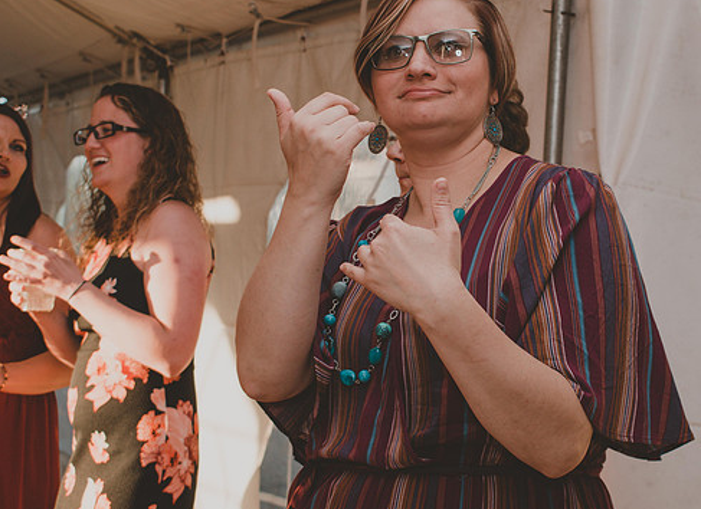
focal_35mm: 76
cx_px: 409
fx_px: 1522
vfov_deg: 19.0
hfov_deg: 25.9
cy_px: 204
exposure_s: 1/125
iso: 160
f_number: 5.6
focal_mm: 34
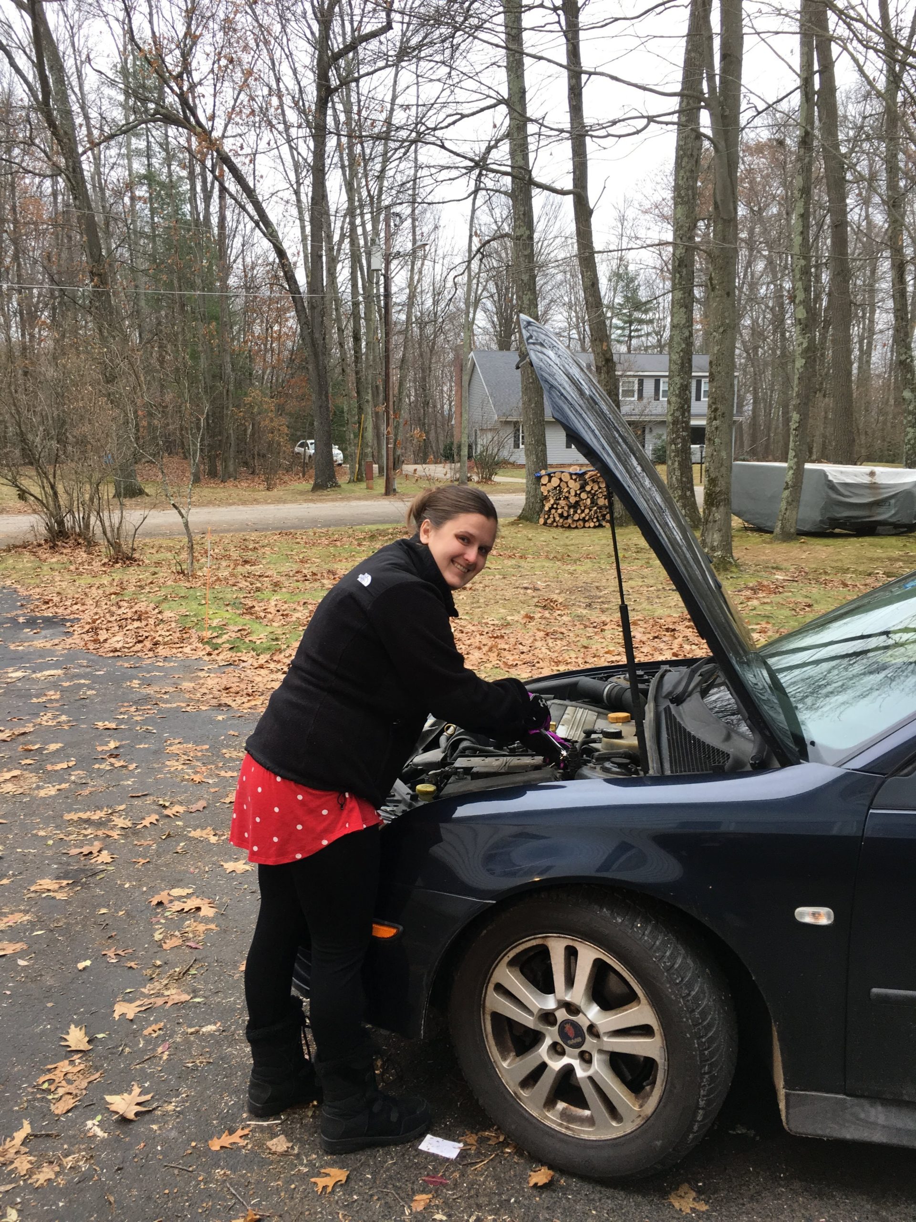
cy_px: 611
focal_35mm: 29
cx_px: 458
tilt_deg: -8.9
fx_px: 1023
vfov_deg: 61.7
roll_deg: +0.6
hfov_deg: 48.2
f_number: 2.2
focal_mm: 4.15
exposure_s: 1/120
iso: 40
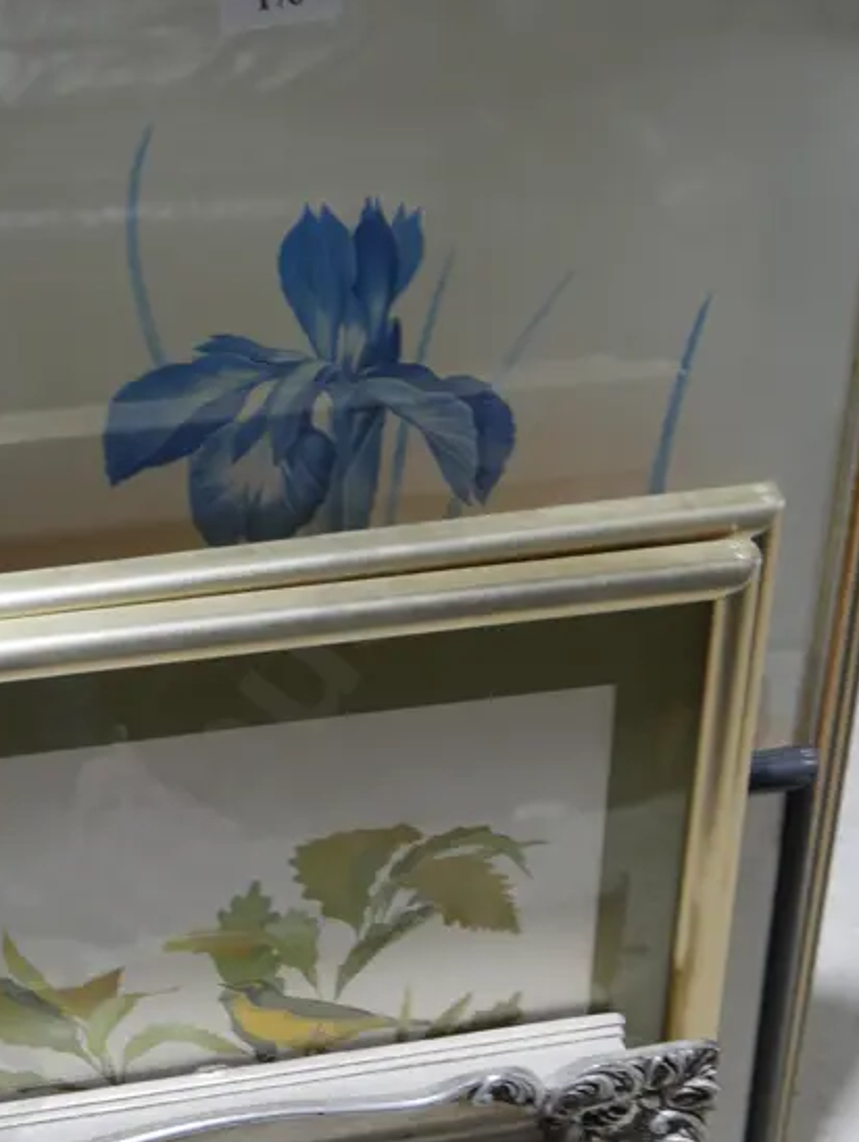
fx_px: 2346
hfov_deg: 20.7
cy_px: 665
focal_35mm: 71
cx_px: 310
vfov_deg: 27.3
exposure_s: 1/60
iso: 400
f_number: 4.1
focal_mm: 19
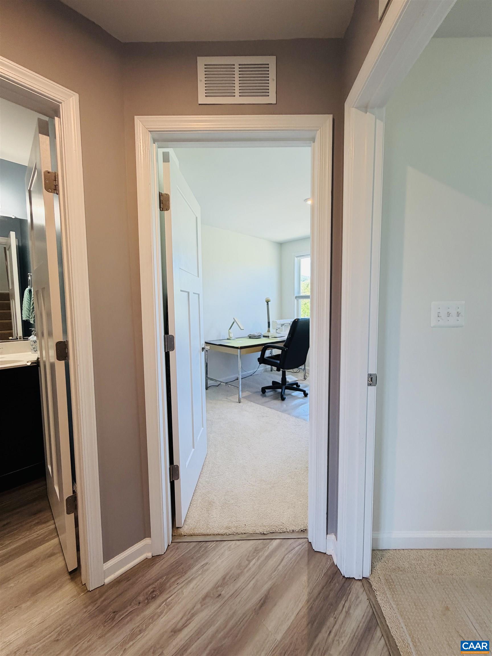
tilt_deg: -4.9
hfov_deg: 85.7
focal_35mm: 14
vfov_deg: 102.1
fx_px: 265
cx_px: 246
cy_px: 328
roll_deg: +0.5
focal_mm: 2.22
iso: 160
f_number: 2.2
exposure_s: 1/120
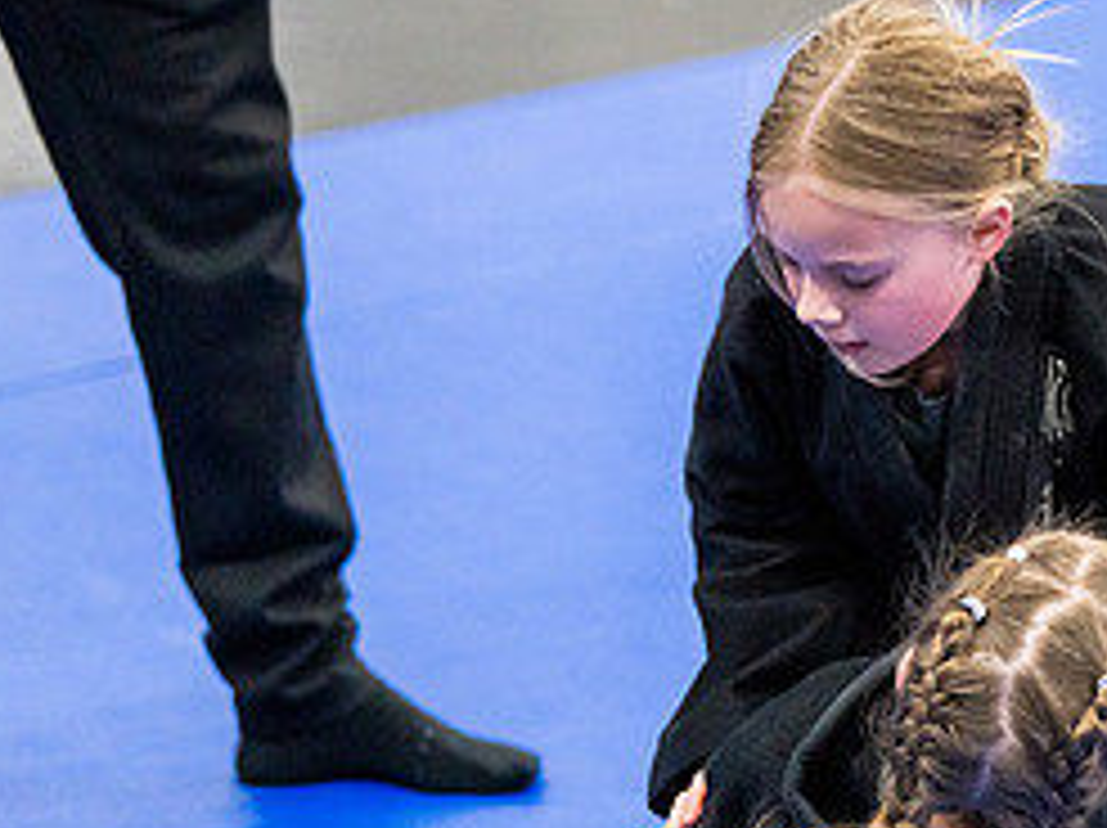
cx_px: 1206
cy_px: 394
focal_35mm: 234
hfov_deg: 8.4
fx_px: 7476
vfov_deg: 6.3
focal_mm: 103
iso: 4000
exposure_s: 1/640
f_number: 2.8
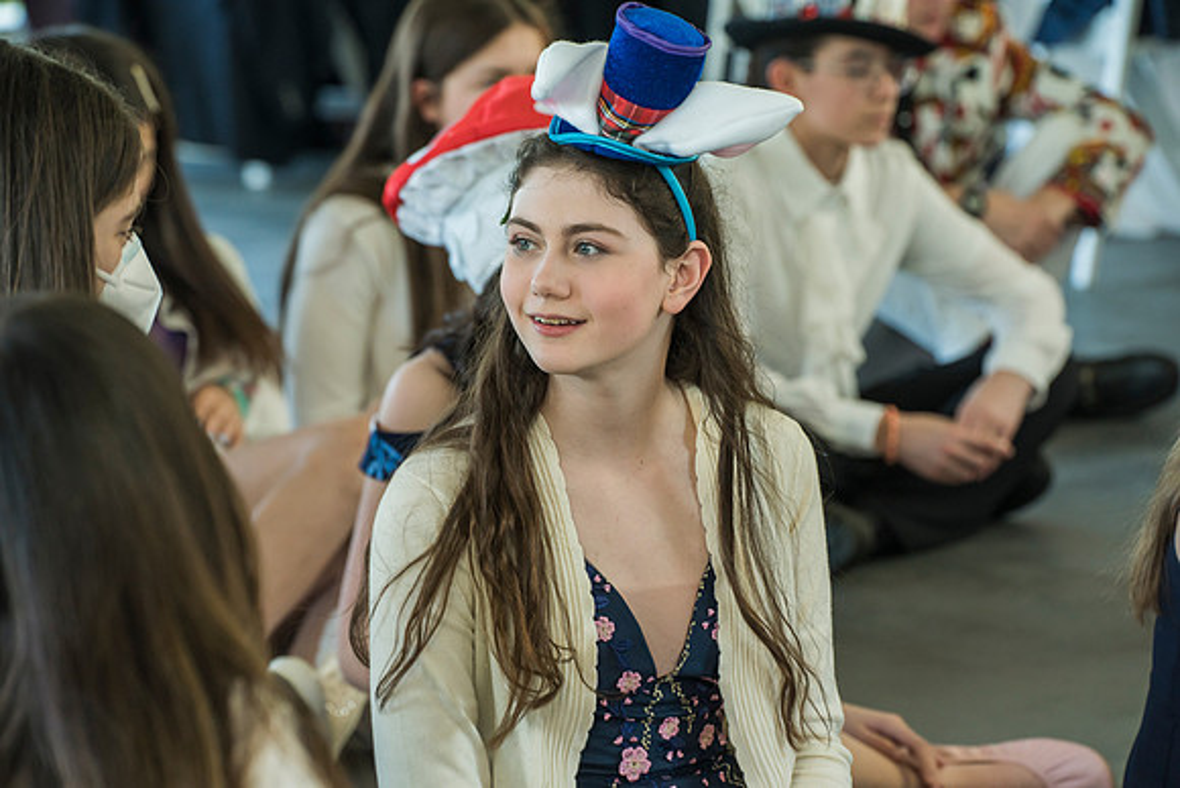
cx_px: 590
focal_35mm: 154
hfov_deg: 13.3
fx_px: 5049
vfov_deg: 8.9
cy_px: 394
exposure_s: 1/160
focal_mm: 154
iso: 800
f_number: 5.6
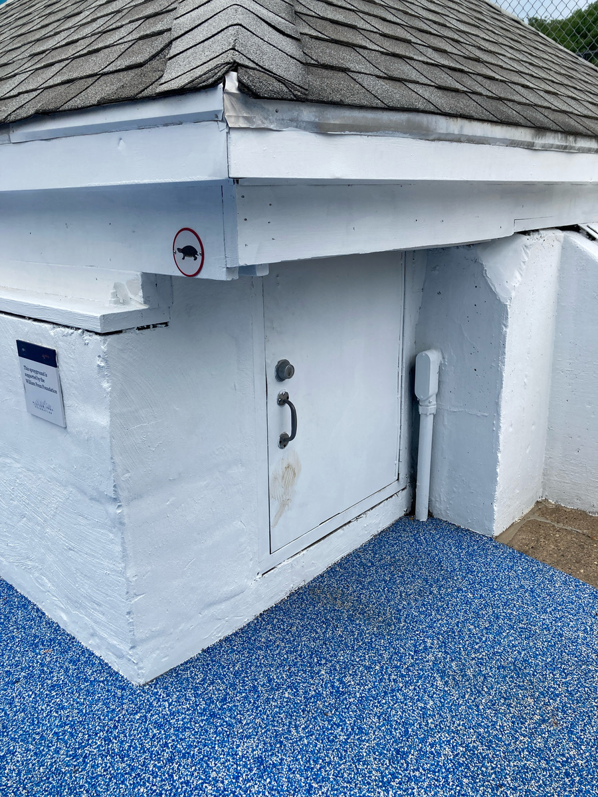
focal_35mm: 28
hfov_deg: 49.7
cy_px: 398
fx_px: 645
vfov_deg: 63.4
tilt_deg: -15.0
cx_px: 299
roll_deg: +0.0
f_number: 1.8
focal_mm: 3.99
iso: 20
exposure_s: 1/960
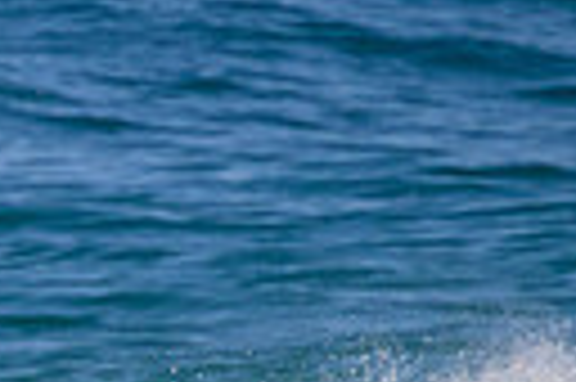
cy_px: 389
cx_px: -567
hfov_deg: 0.6
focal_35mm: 3622
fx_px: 57878
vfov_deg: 0.4
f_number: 11
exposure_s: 1/2000
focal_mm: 800
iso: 1400
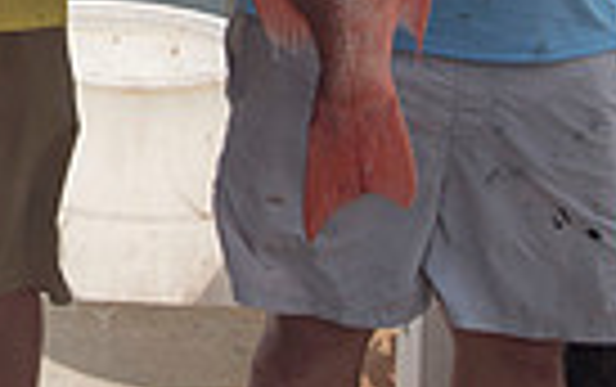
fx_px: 1815
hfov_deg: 17.4
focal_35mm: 108
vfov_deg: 11.3
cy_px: -304
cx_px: -301
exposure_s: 1/400
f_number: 9
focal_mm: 25
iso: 250
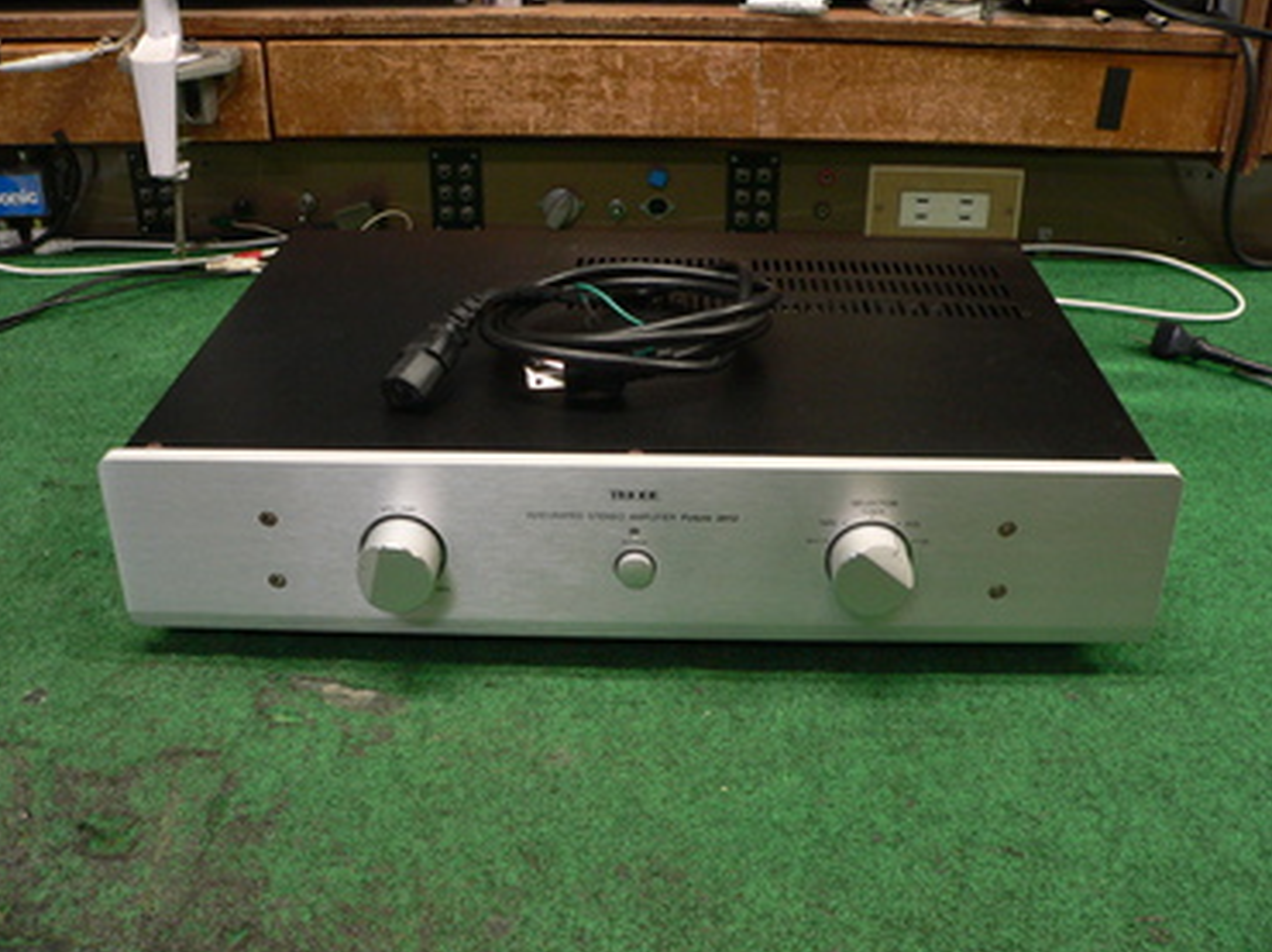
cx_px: 646
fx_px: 1359
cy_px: 479
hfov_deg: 50.2
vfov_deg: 38.6
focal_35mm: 37
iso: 200
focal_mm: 6
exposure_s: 1/20
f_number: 2.8
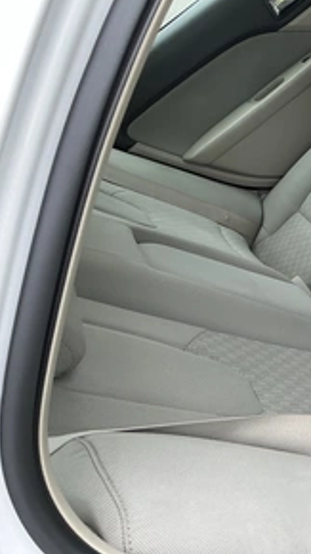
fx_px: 618
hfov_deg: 25.3
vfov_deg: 48.4
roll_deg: +39.4
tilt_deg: -34.7
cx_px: 376
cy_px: 276
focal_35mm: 42
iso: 40
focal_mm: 3
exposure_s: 1/122
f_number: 1.8
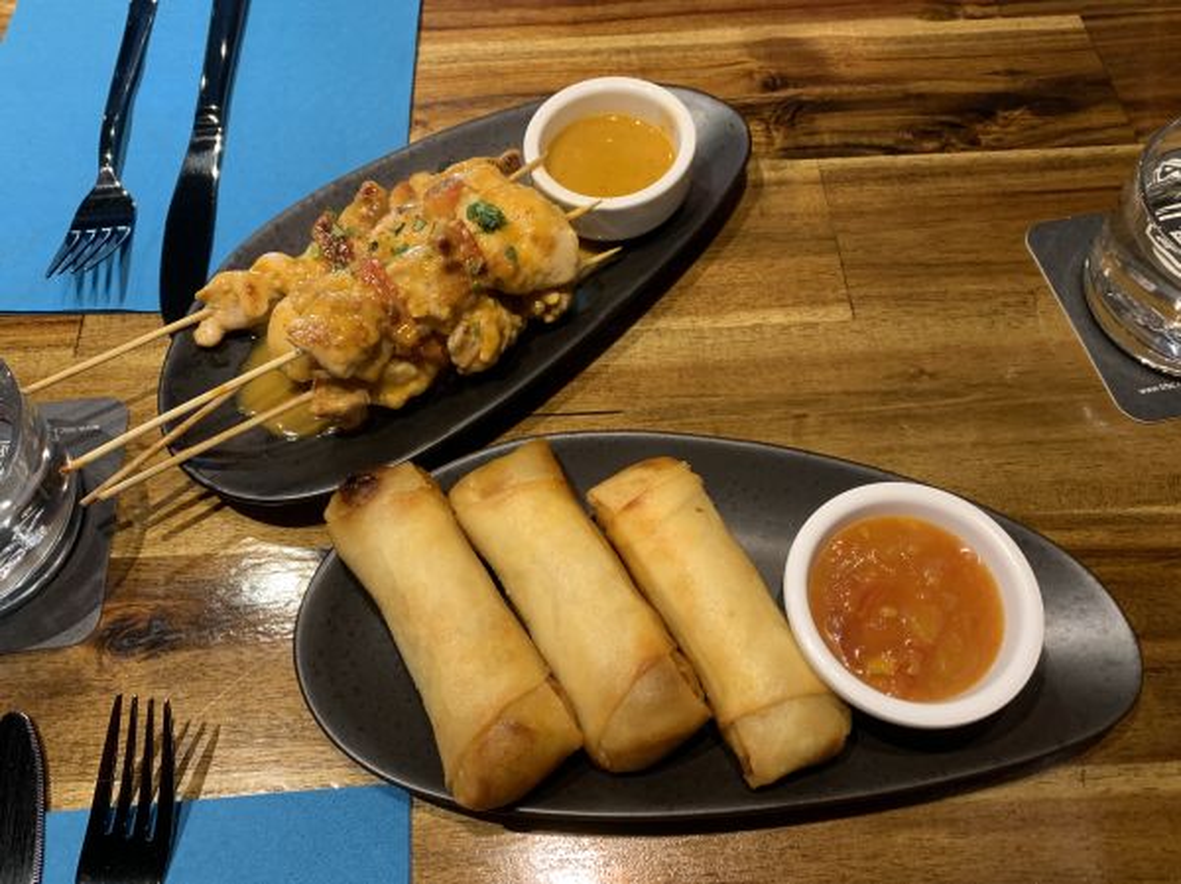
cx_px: 590
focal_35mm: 26
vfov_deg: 53.0
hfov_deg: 67.3
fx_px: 886
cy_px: 442
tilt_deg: -60.1
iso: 200
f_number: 1.8
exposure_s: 1/50
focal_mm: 4.25
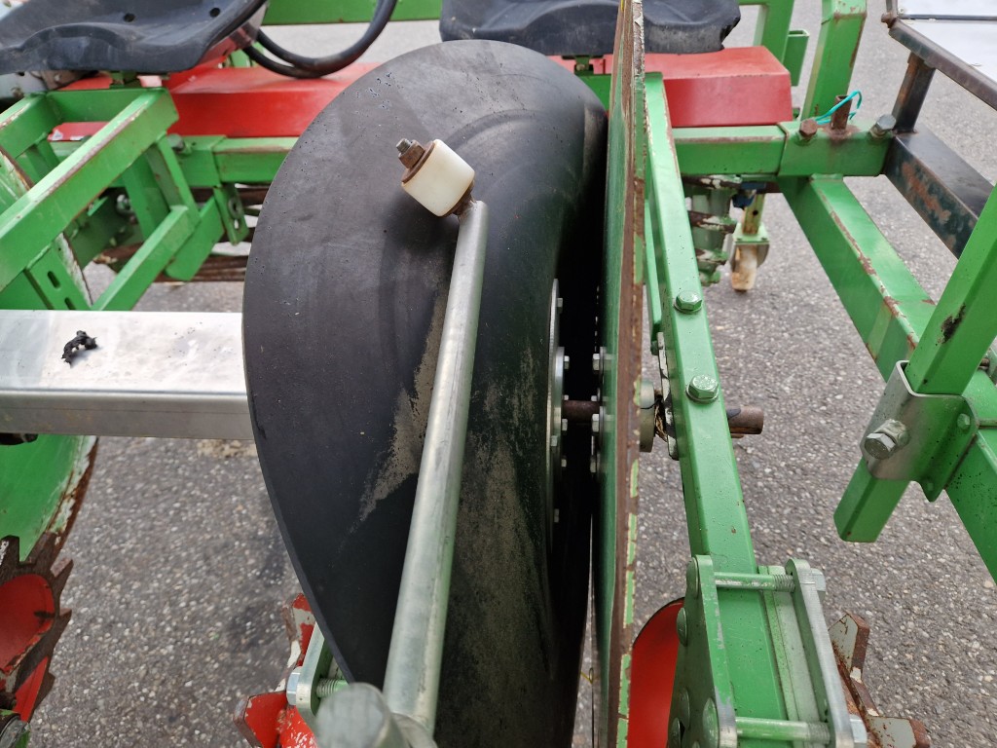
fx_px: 662
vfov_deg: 58.9
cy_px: 374
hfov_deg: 73.9
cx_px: 498
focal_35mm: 23
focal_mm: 5.4
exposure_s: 1/180
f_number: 1.8
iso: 100
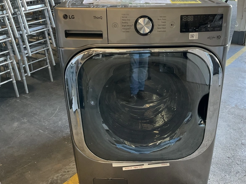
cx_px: 141
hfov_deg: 50.0
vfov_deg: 38.7
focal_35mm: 37
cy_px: 91
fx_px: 263
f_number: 1.8
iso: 160
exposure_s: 1/60
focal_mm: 3
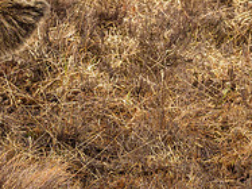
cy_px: -71
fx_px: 16587
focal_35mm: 2280
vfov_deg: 0.7
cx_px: 35
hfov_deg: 0.9
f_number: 4
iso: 250
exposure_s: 1/1000
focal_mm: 300
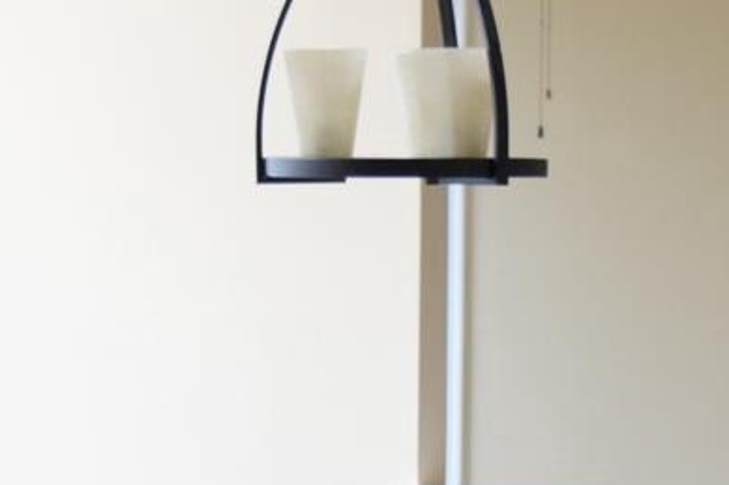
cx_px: 551
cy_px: 754
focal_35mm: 198
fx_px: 4000
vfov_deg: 6.8
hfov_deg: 10.4
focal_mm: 25
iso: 720
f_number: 4
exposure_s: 1/60
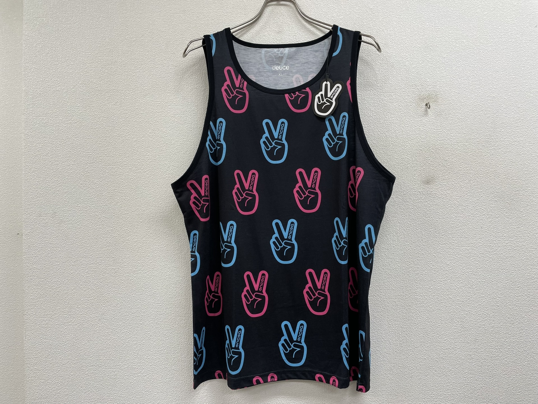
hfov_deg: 67.3
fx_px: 404
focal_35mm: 26
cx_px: 269
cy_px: 202
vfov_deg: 53.1
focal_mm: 4.2
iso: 64
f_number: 1.6
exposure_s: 1/104
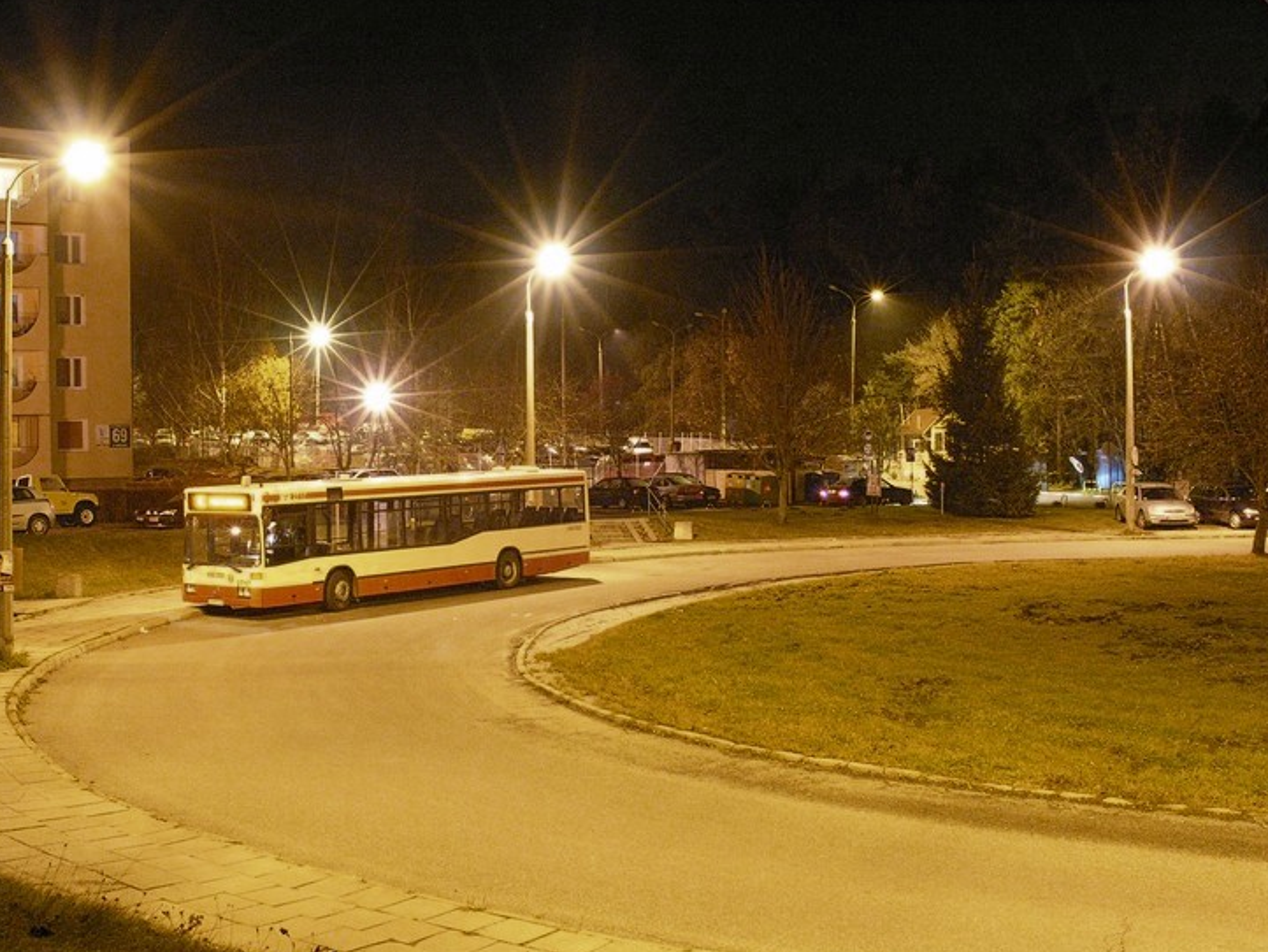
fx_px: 1759
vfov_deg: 30.3
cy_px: 431
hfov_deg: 39.5
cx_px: 520
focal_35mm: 48
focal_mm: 8.9
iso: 400
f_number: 5
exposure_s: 8
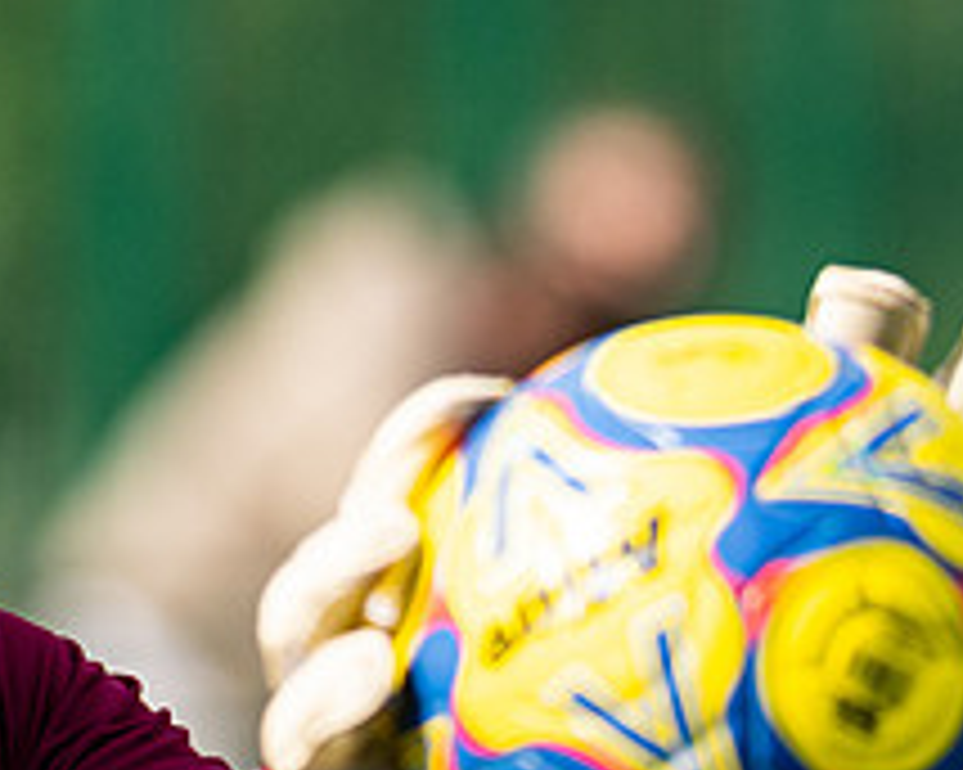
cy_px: 567
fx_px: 21224
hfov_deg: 2.6
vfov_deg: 2.1
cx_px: 532
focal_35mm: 745
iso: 200
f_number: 1.8
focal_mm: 135
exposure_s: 1/6400
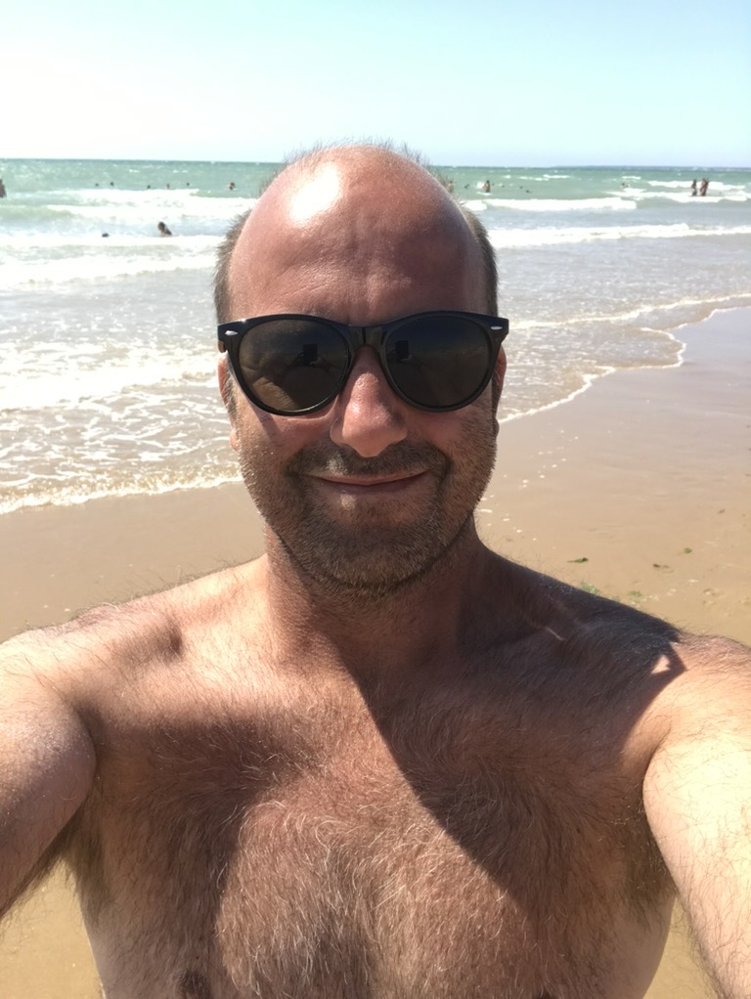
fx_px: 925
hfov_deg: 44.2
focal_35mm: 32
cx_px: 376
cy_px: 500
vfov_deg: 56.8
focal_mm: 2.87
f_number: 2.2
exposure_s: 1/637
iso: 25
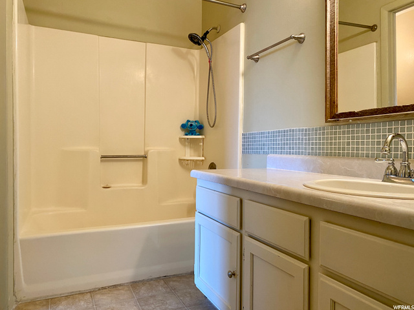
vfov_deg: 53.1
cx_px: 207
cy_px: 155
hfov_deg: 67.3
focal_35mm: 26
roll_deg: -0.3
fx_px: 311
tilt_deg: -0.9
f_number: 1.8
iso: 100
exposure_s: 1/60
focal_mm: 4.25
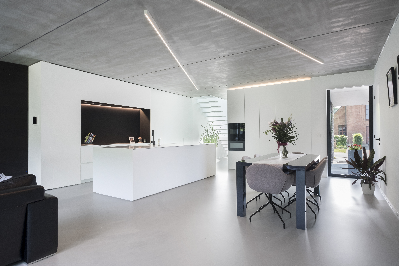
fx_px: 211
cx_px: 200
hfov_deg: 86.9
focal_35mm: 19
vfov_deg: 64.6
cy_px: 133
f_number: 8
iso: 400
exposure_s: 1/7
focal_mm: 12.6
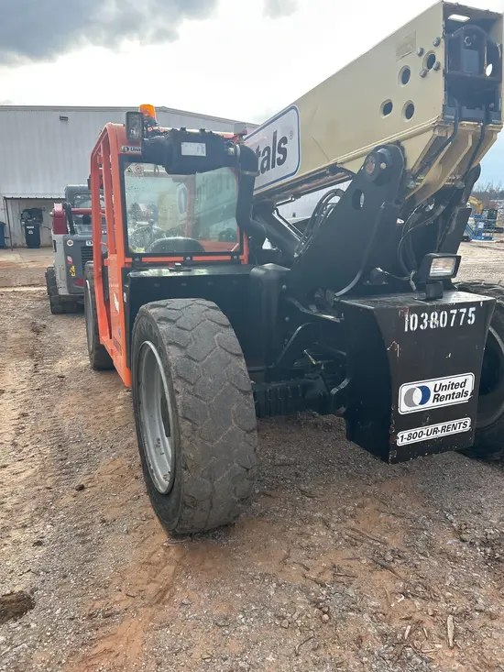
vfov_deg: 67.3
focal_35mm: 26
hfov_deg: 53.1
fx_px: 505
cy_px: 336
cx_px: 252
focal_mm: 5.7
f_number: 1.5
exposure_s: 1/1698
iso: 50
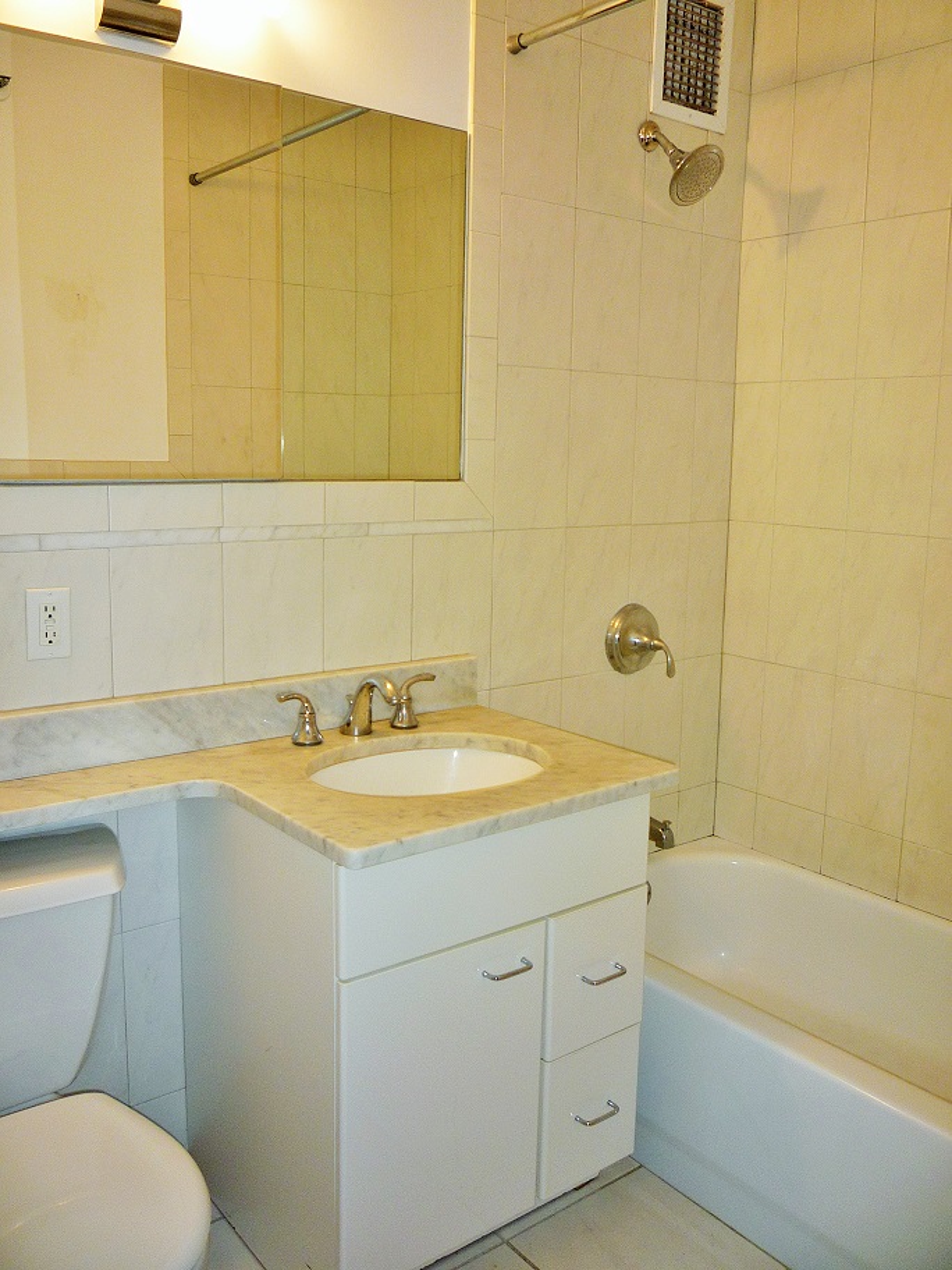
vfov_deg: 60.0
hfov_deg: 46.8
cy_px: 635
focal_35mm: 30
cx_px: 476
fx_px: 1100
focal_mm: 5.2
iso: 100
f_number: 3.3
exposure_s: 1/30
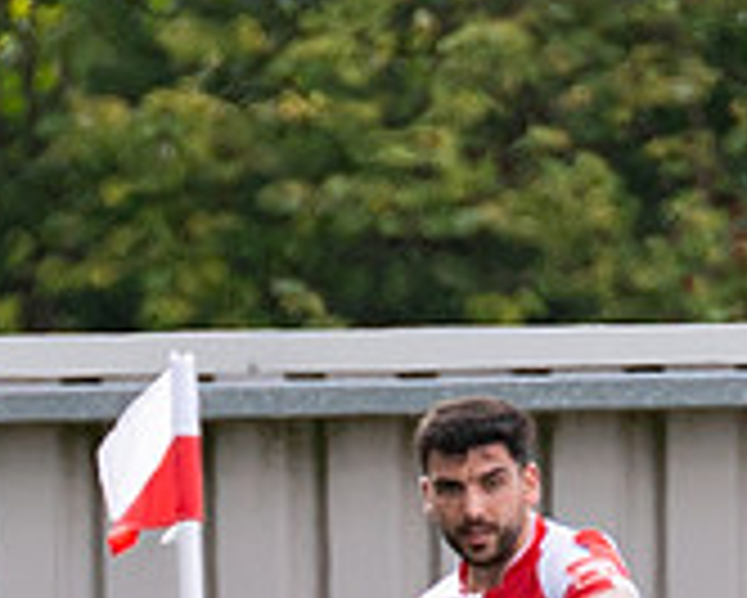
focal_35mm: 2926
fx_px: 64727
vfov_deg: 0.5
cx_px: 1413
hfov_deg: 0.7
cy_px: 1004
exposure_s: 1/1000
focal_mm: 300
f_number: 4
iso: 400
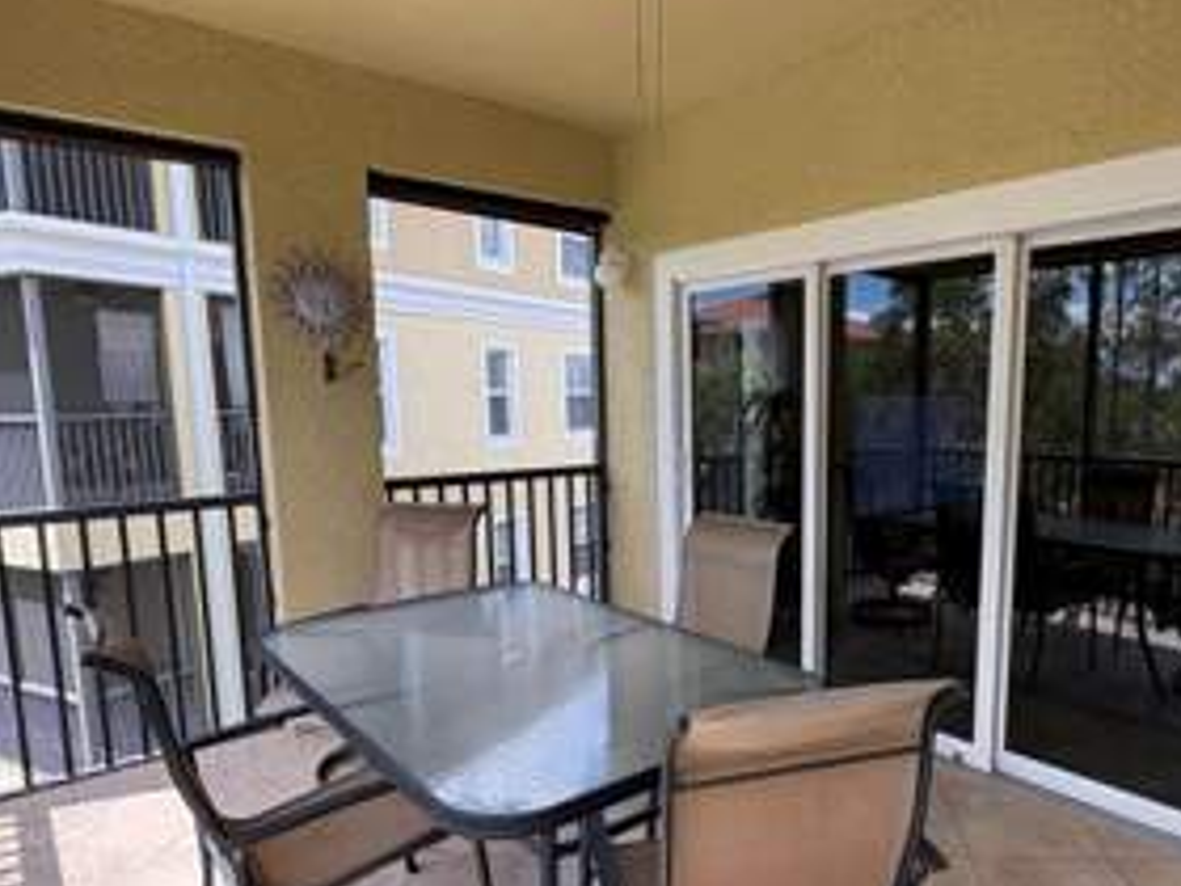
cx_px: 734
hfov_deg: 70.5
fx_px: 819
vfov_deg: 56.5
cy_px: 519
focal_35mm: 24
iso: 40
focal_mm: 2.22
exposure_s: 1/228
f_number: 2.2
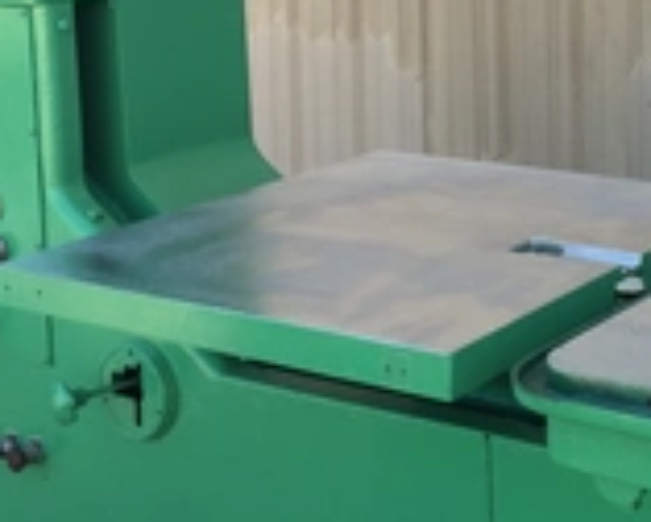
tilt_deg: -6.6
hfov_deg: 24.8
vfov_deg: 20.7
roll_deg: -0.6
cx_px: 688
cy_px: 21
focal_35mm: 72
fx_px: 1389
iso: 32
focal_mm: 4.15
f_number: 2.2
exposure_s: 1/384
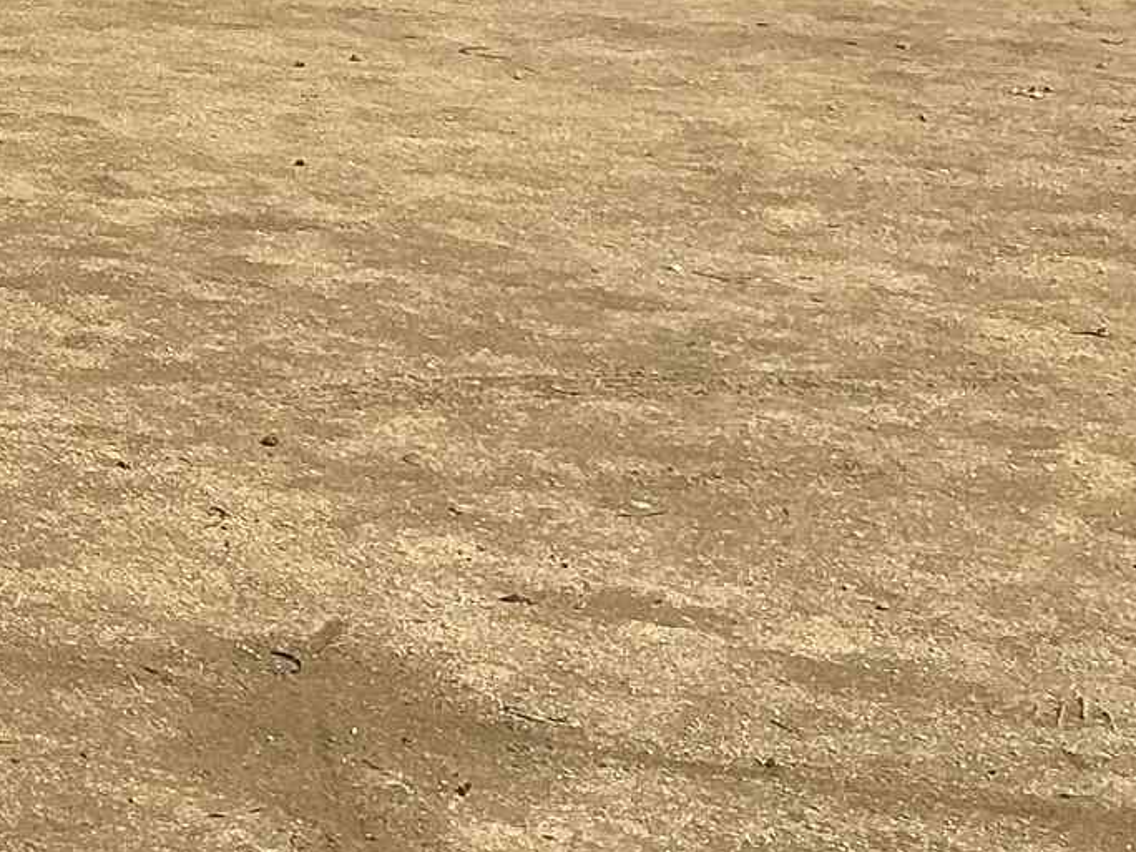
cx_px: -854
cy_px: -373
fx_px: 3479
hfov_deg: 16.0
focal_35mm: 106
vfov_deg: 13.3
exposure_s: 1/2058
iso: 25
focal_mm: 3
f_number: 1.8
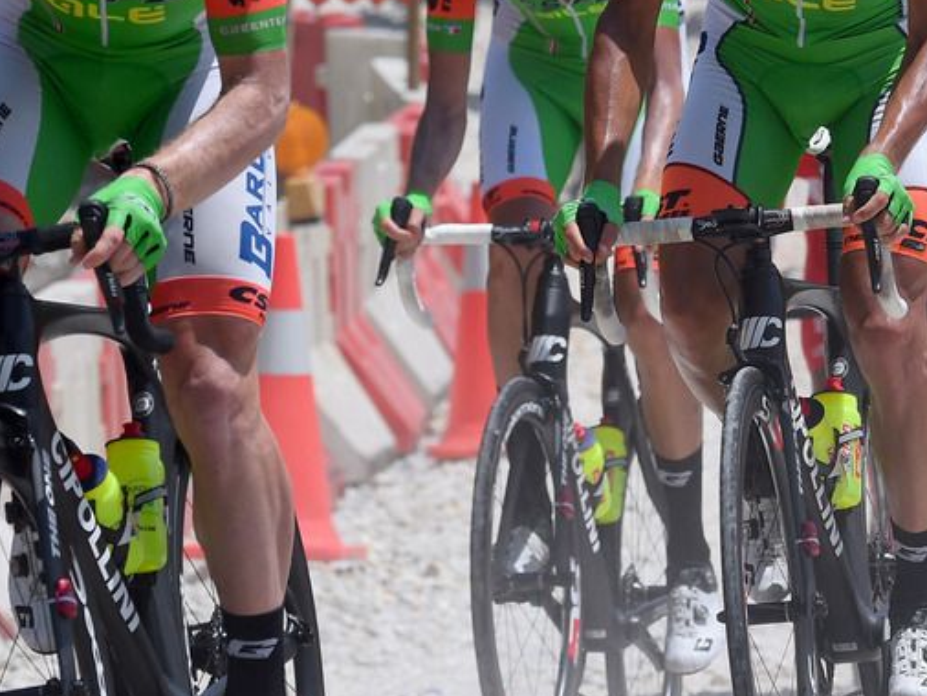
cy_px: 237
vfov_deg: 2.8
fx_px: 14039
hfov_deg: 3.8
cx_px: 711
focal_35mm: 524
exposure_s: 1/1600
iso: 400
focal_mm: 230
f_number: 9
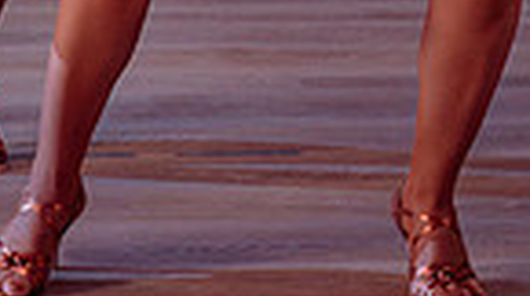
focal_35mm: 188
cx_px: 5
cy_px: -311
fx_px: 2638
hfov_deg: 11.4
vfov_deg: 6.2
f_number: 3.5
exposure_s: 1/200
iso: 800
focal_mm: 29.5
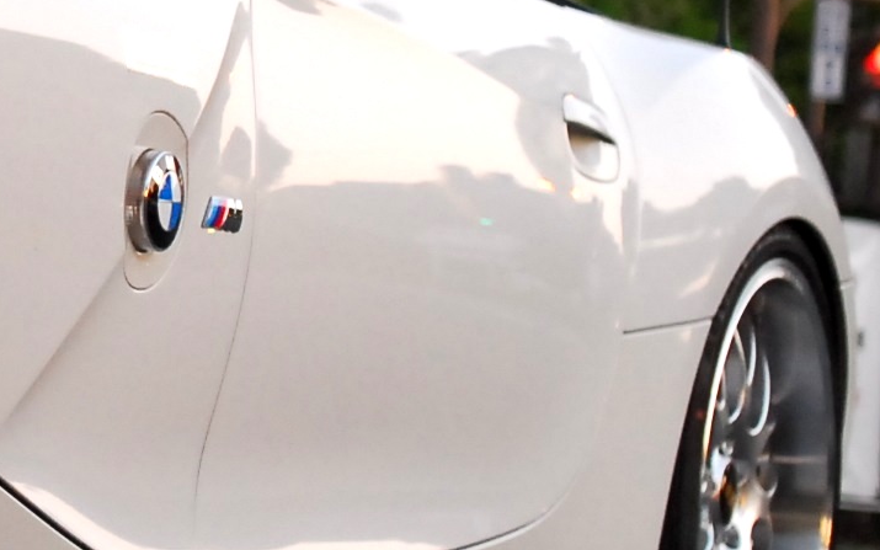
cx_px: -764
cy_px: -182
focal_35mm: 217
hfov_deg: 9.2
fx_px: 5206
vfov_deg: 6.0
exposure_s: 1/160
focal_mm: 35
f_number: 2.8
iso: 640
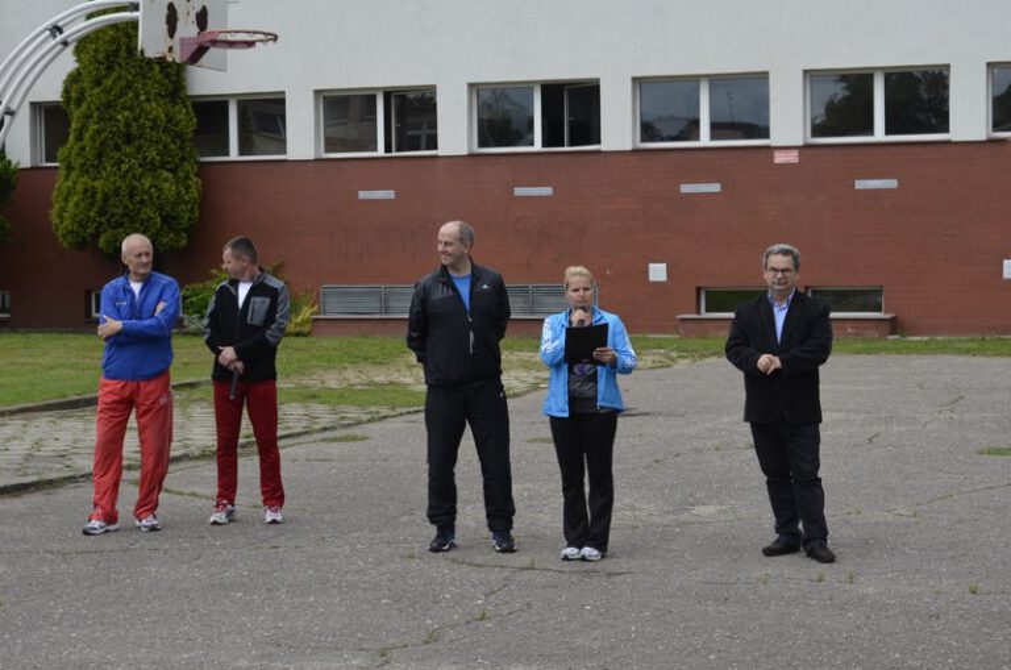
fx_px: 2102
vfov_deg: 18.1
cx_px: 506
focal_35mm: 75
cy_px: 335
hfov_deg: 27.0
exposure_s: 1/250
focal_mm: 50
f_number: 8
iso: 180
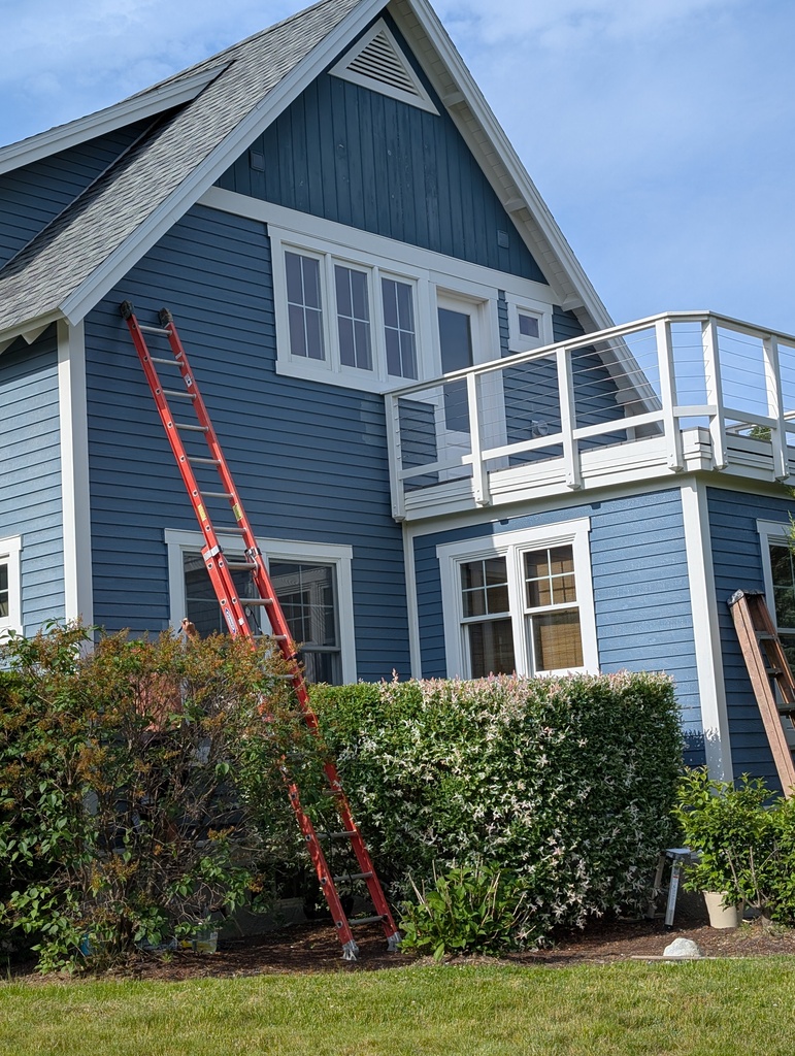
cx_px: 398
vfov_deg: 38.9
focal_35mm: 49
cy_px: 528
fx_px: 1497
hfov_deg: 29.7
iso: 18
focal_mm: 6.9
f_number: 1.68
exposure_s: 1/1299
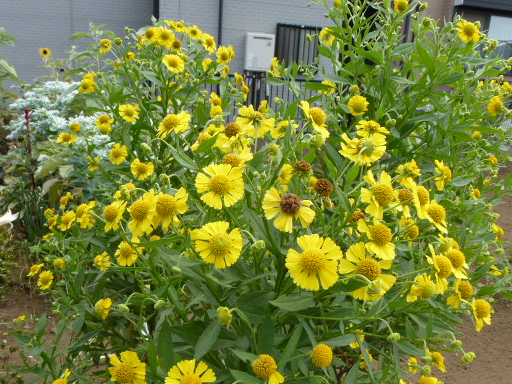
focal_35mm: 30
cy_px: 218
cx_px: 255
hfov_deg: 60.0
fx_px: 444
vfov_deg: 46.7
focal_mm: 4.3
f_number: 4
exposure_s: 1/320
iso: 100
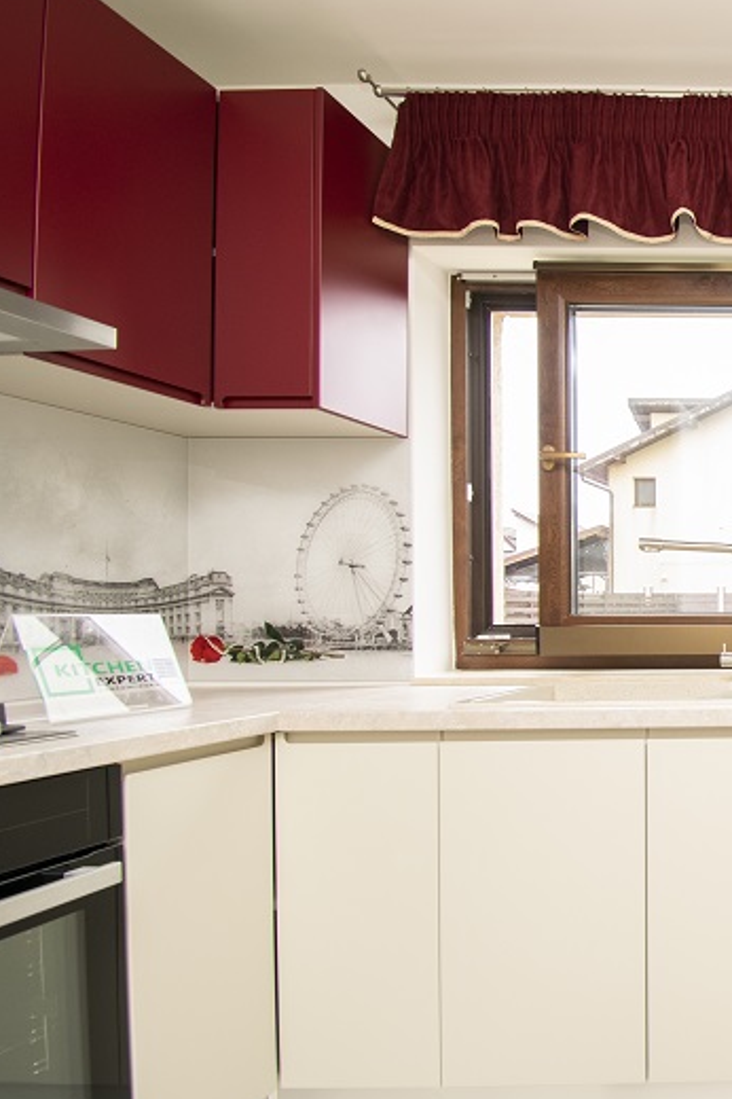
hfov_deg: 36.3
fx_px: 793
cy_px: 610
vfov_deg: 69.2
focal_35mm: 26
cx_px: 910
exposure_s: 1/20
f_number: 6.3
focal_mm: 10
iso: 320
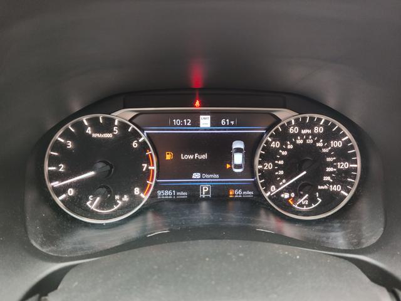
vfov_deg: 58.9
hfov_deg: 73.9
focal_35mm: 23
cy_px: 150
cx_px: 200
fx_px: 266
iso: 522
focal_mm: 5.56
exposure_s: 1/60
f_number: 1.88
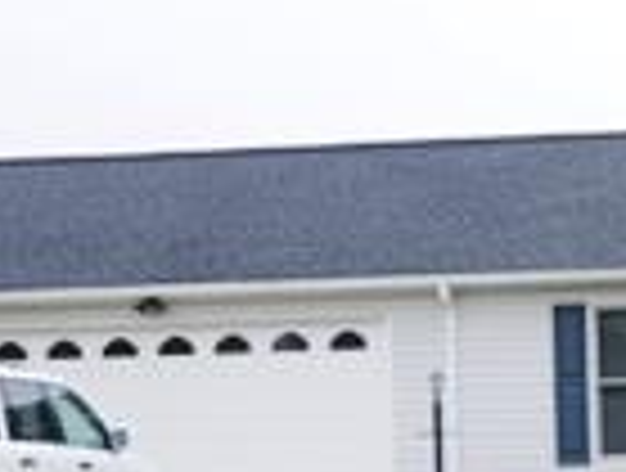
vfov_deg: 12.5
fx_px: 2158
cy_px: 254
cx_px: 824
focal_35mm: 119
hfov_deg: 15.7
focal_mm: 18
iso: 250
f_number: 3.5
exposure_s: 1/250
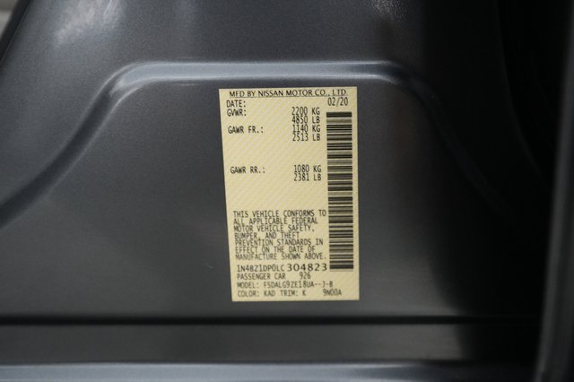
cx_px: 287
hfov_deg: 73.8
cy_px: 191
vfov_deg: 53.1
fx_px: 382
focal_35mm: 24
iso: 5000
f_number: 2.8
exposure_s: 1/160
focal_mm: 24
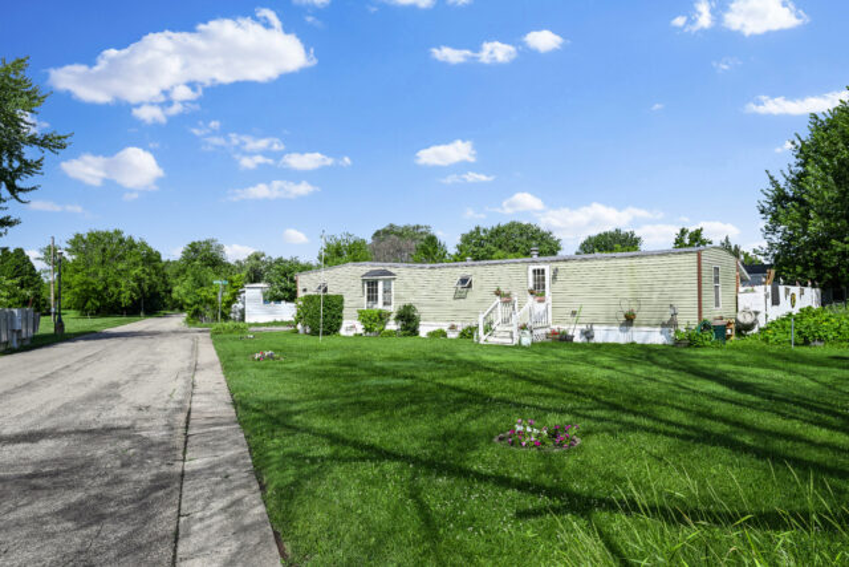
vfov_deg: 53.2
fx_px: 566
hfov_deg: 73.7
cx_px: 424
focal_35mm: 24
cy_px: 284
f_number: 9
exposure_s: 1/250
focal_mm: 24
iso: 100
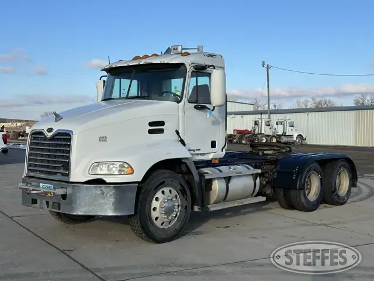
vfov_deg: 30.3
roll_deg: +0.6
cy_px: 140
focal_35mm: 48
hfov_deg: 39.7
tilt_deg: -1.1
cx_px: 187
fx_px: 519
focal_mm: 6.86
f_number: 1.78
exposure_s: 1/3472
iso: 64
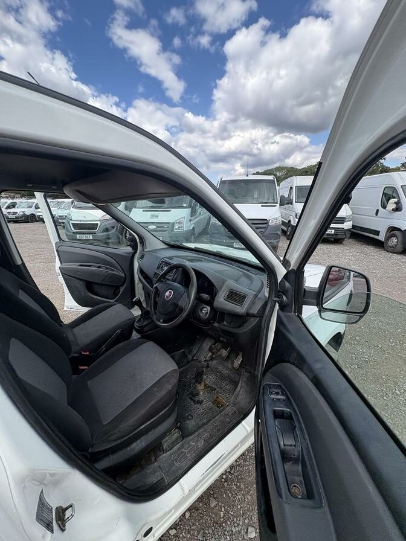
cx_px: 203
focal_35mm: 14
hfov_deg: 85.7
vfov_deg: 102.1
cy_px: 270
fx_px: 219
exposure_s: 1/652
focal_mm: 2.22
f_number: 2.2
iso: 64
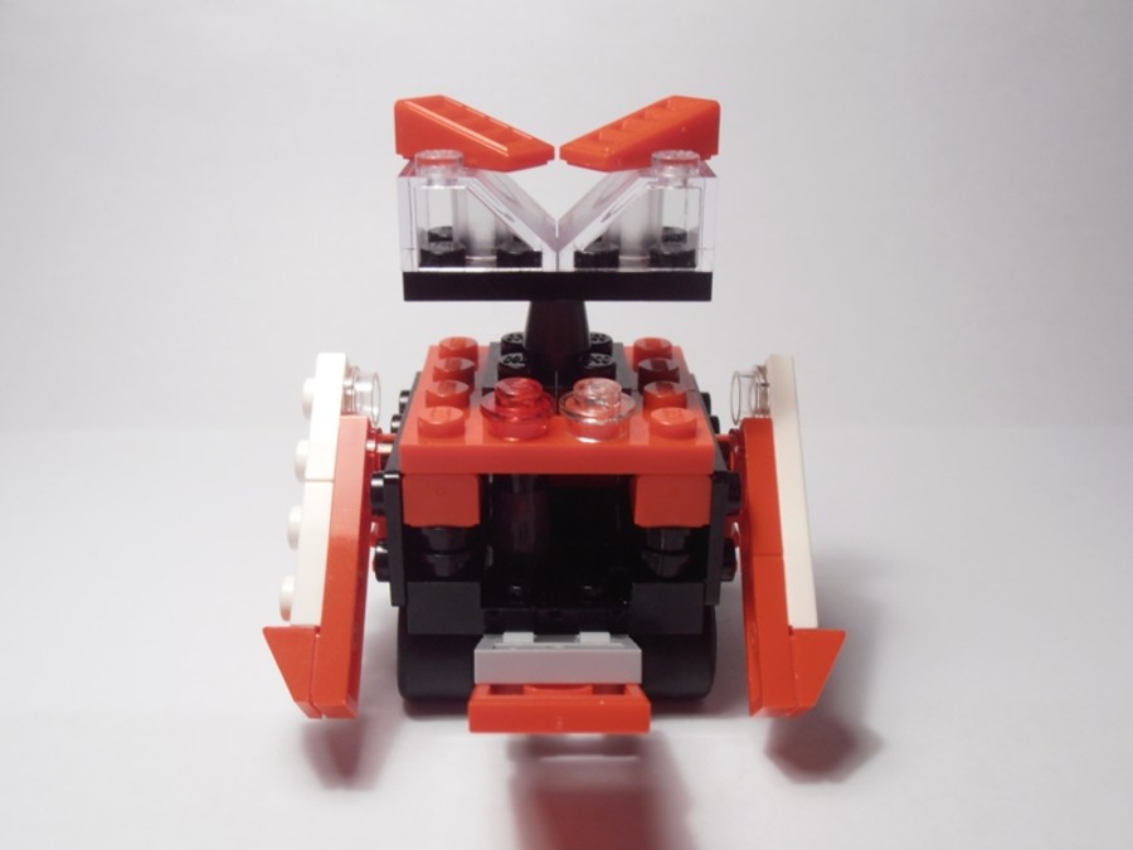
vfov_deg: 38.7
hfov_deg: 50.1
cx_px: 566
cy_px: 425
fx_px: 1211
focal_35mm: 37
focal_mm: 6.61
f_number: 3.9
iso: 80
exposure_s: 1/40
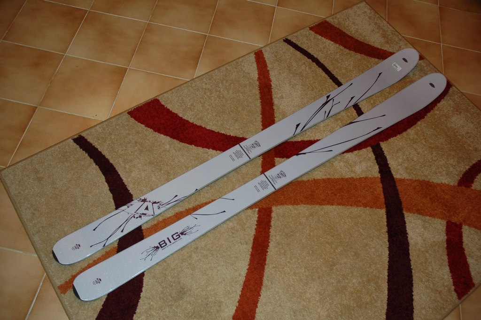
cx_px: 240
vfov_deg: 39.9
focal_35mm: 33
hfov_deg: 57.3
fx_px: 441
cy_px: 160
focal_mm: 22
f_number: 3.8
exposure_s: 1/60
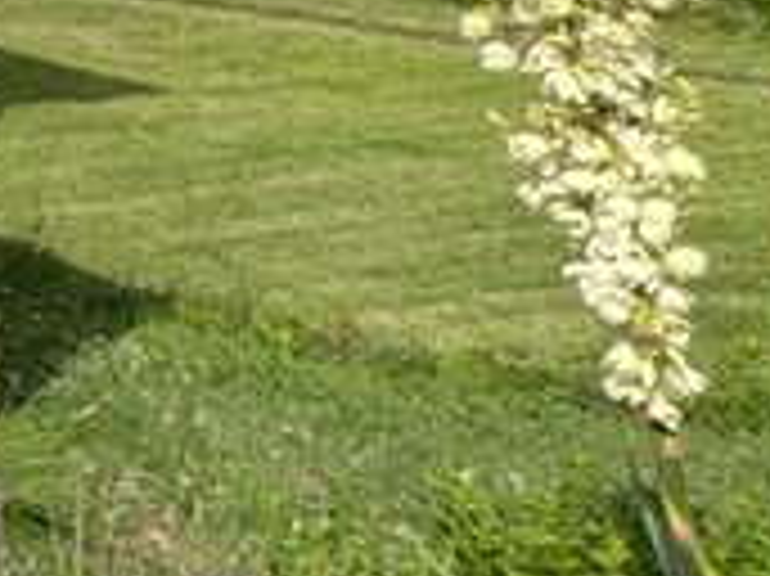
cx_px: -1472
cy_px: -540
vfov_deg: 14.7
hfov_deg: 12.0
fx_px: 1867
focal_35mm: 84
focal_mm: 1.83
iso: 45
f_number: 2.2
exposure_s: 1/2137
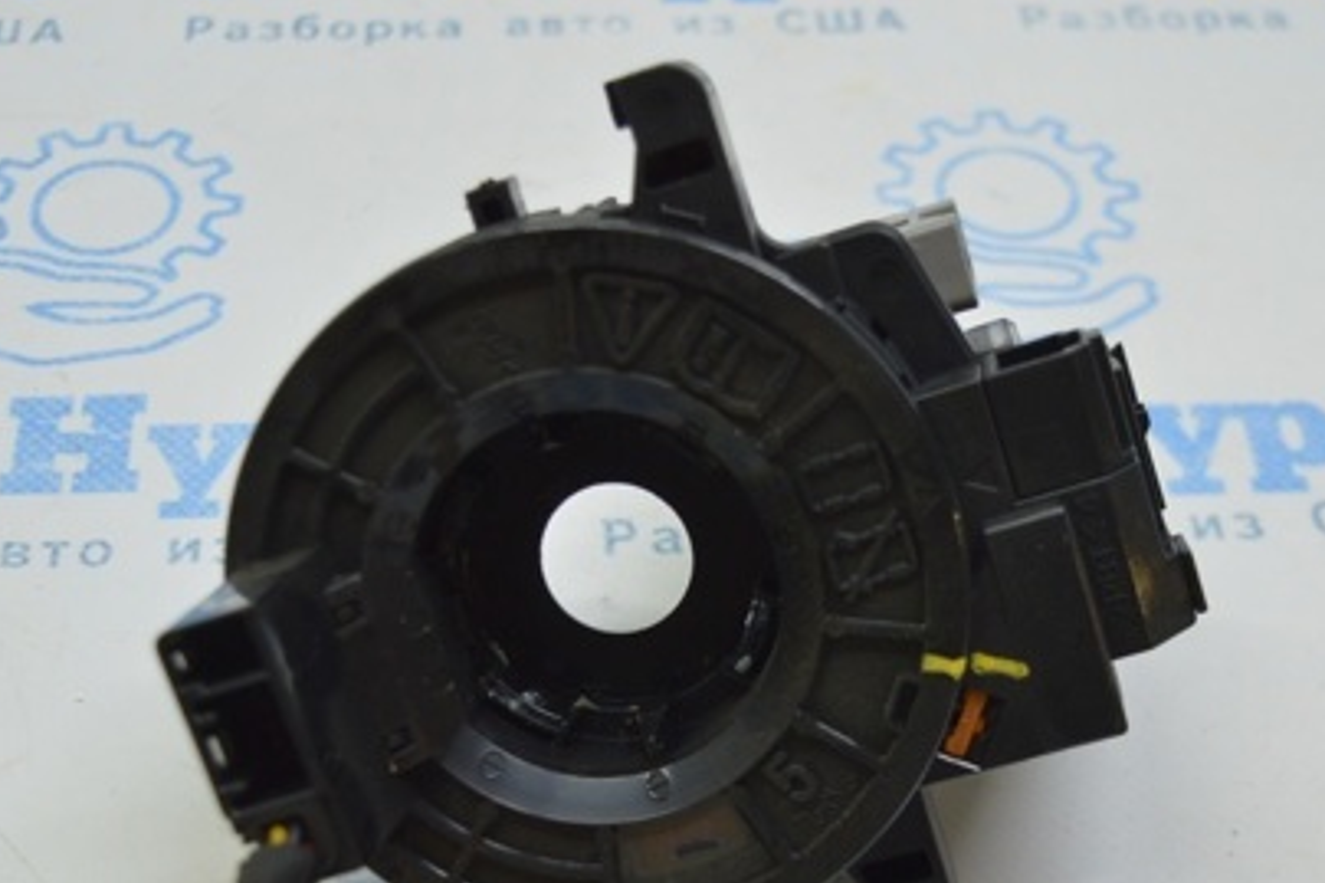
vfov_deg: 19.6
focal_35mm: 69
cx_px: 630
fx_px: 2531
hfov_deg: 29.3
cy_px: 665
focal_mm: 29
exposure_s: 1/60
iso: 400
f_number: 4.2
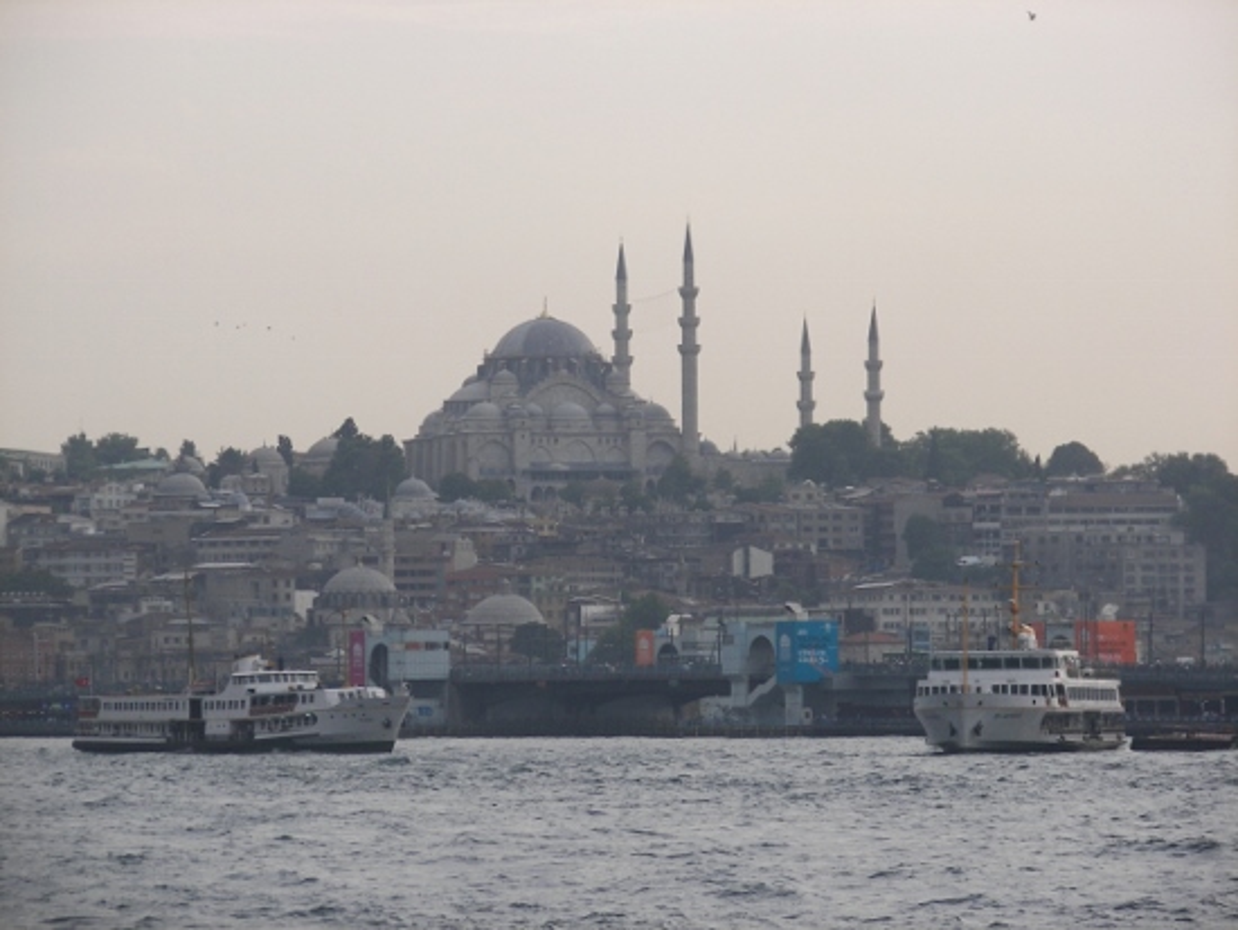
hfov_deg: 9.6
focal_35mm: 207
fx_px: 7406
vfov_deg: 7.2
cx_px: 619
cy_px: 465
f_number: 3.6
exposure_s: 1/320
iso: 50
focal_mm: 34.4
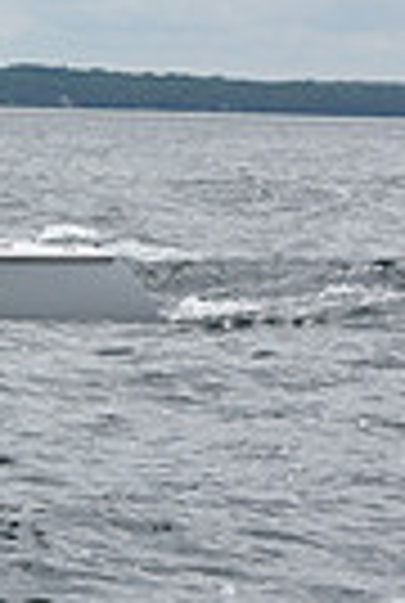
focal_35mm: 302
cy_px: 38
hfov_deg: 4.4
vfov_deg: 6.8
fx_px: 5070
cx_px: -878
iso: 250
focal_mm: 70
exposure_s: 1/800
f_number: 10
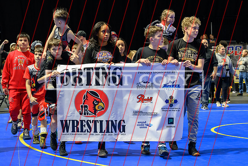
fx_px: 564
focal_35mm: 82
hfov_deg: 24.8
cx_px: 123
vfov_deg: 16.7
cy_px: 95
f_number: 5.6
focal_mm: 70
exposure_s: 1/320
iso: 4000
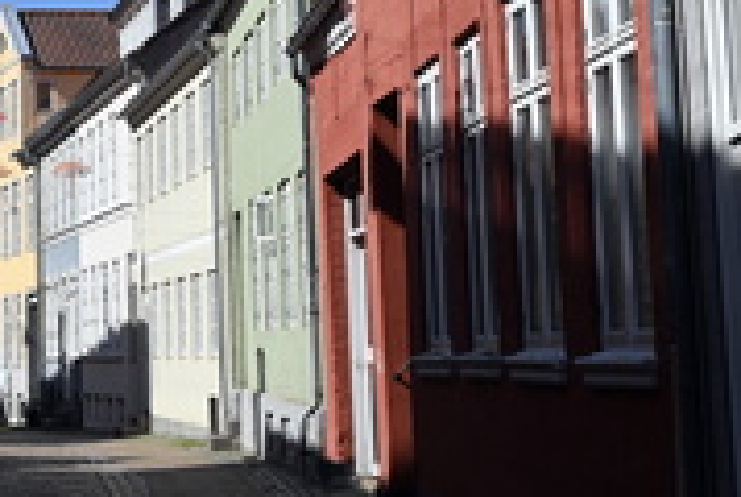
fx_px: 2002
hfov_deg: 20.5
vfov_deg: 14.0
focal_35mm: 97
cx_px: 54
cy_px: 60
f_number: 8
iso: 100
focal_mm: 29
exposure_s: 1/400
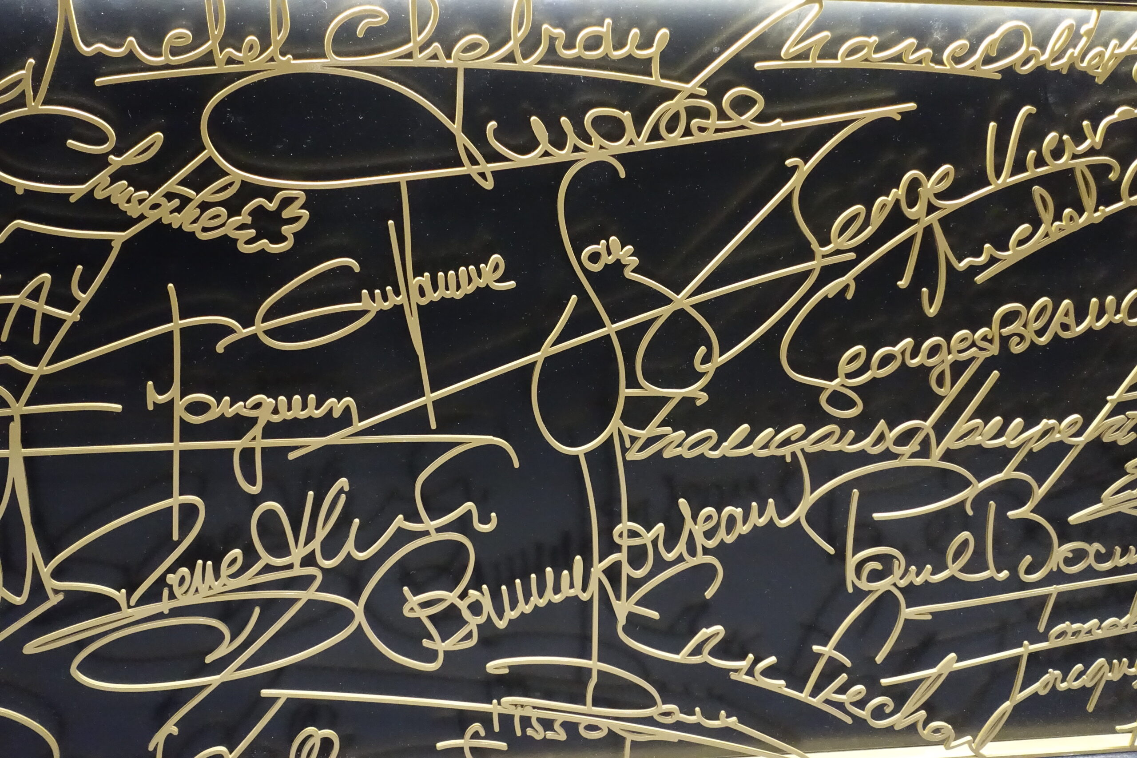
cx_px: 568
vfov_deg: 26.0
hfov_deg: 38.2
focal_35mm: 52
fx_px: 1642
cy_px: 379
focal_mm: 18.89
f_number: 2.8
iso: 5000
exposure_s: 1/125
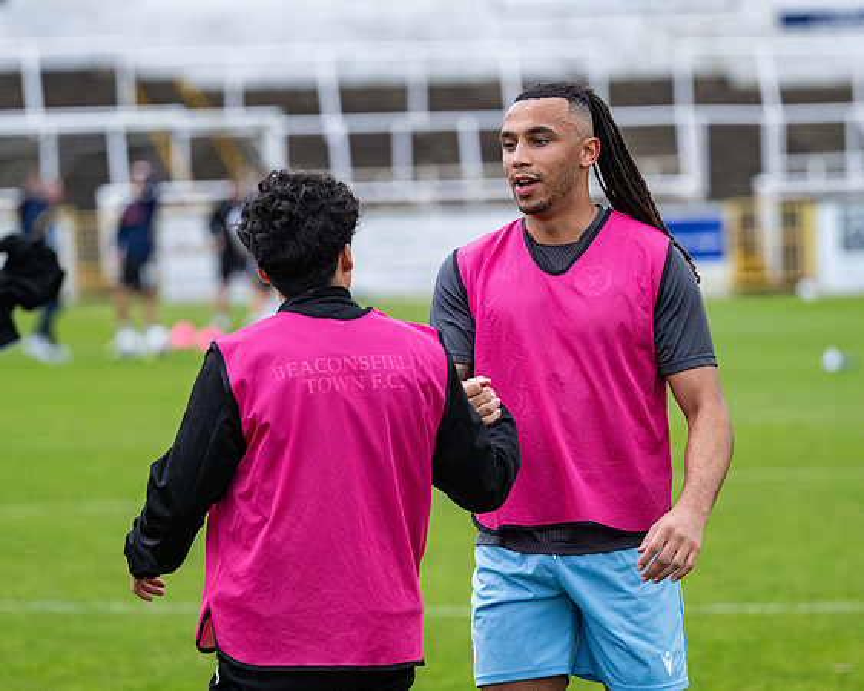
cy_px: 346
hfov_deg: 8.5
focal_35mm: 228
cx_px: 508
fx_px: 5818
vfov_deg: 6.8
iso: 1000
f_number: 2.8
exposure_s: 1/1000
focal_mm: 135
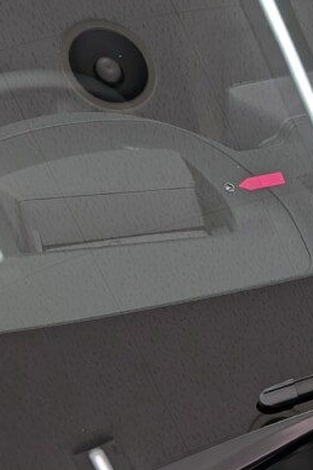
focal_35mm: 55
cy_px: 212
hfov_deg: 24.1
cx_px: 264
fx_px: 717
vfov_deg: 36.2
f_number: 1.7
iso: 38
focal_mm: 4.53
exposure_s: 1/120
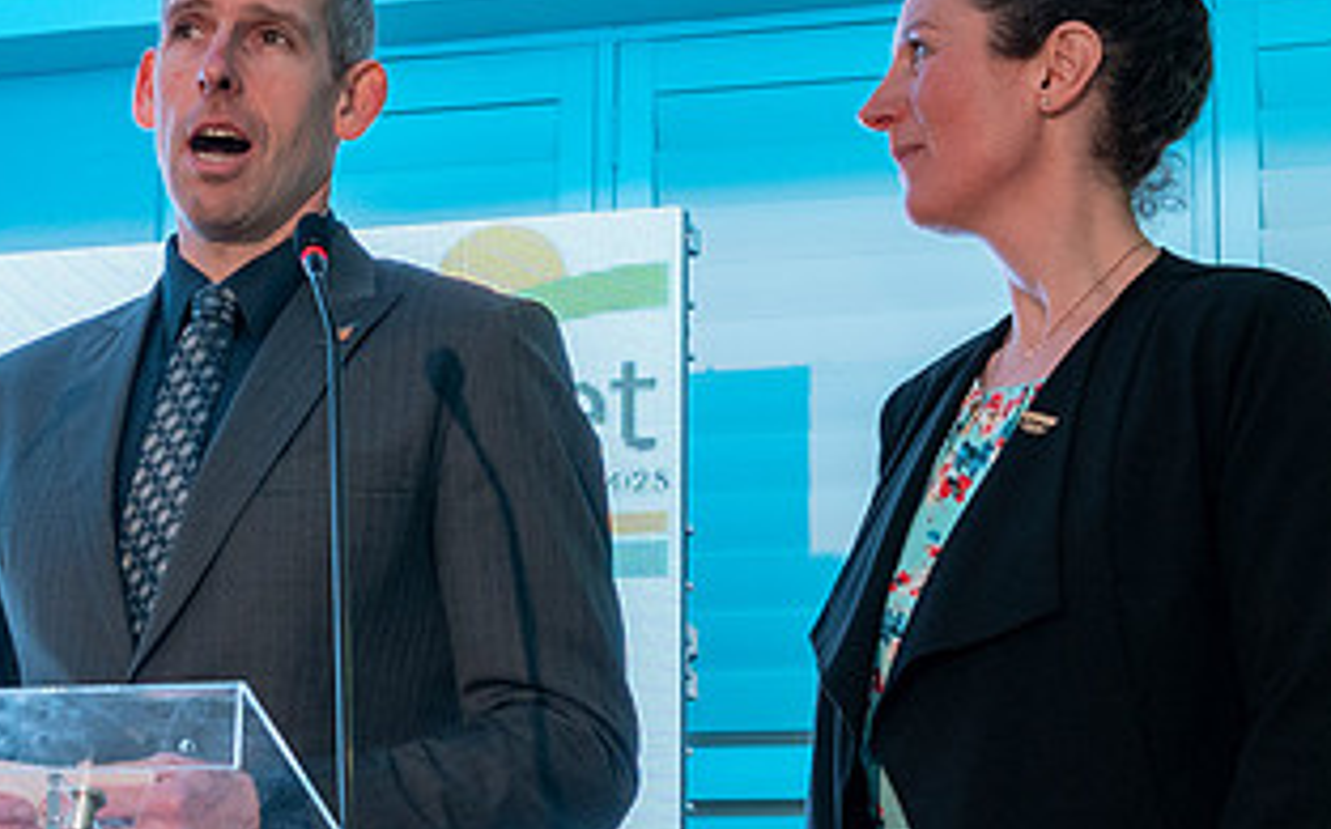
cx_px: 237
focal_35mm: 113
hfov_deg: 18.3
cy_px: 401
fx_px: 4095
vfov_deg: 11.6
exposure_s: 1/60
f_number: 5
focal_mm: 35
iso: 800
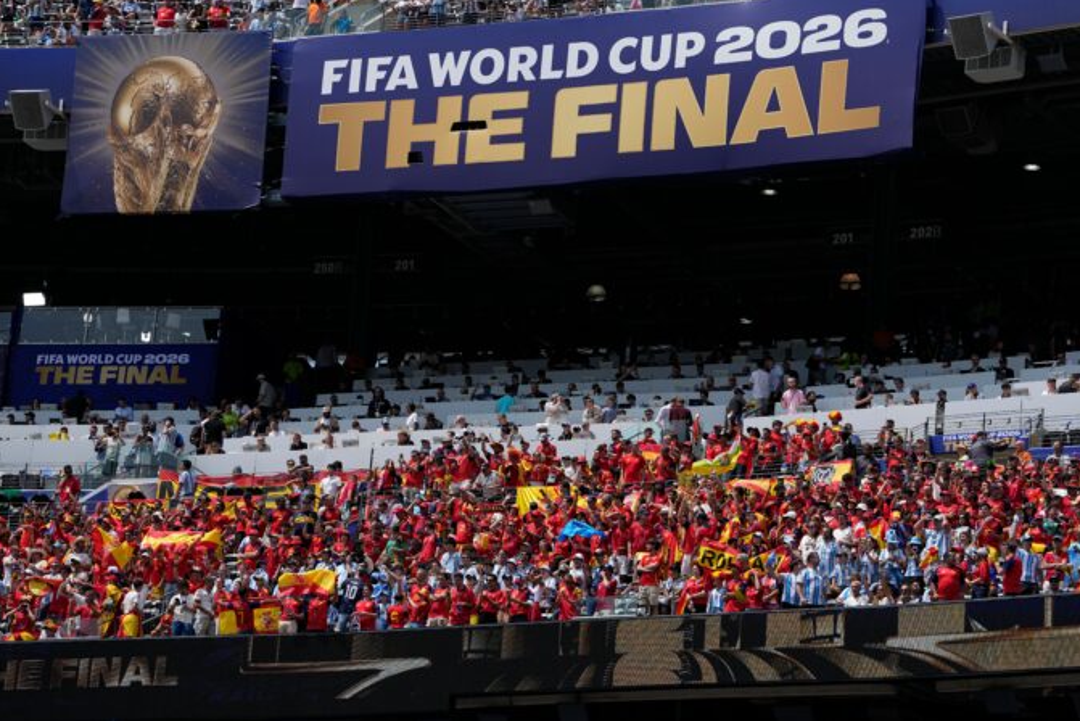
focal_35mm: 138
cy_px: 360
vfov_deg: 10.0
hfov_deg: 14.9
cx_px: 542
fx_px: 4142
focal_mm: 137
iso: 200
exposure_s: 1/6400
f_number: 2.8
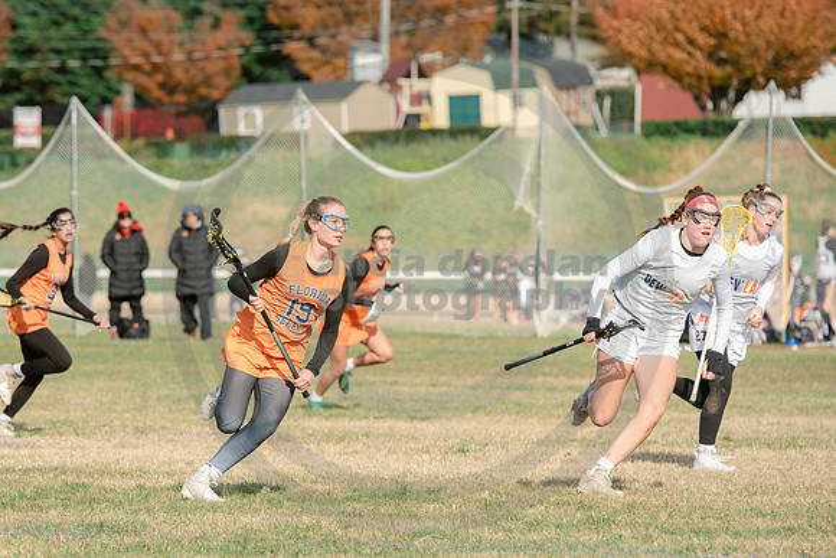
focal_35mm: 285
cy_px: 357
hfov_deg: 7.2
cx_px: 301
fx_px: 6610
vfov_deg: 4.8
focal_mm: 200
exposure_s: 1/1600
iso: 250
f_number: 5
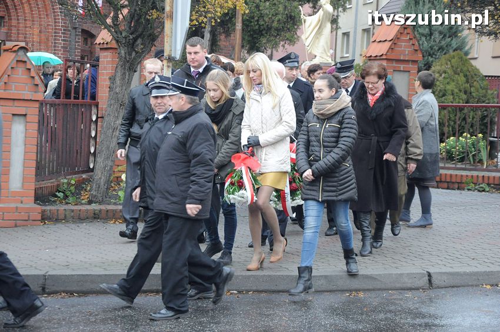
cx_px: 250
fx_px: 1290
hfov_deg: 21.9
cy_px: 166
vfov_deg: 14.7
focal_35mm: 93
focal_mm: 62
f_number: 5.3
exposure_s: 1/250
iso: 1600
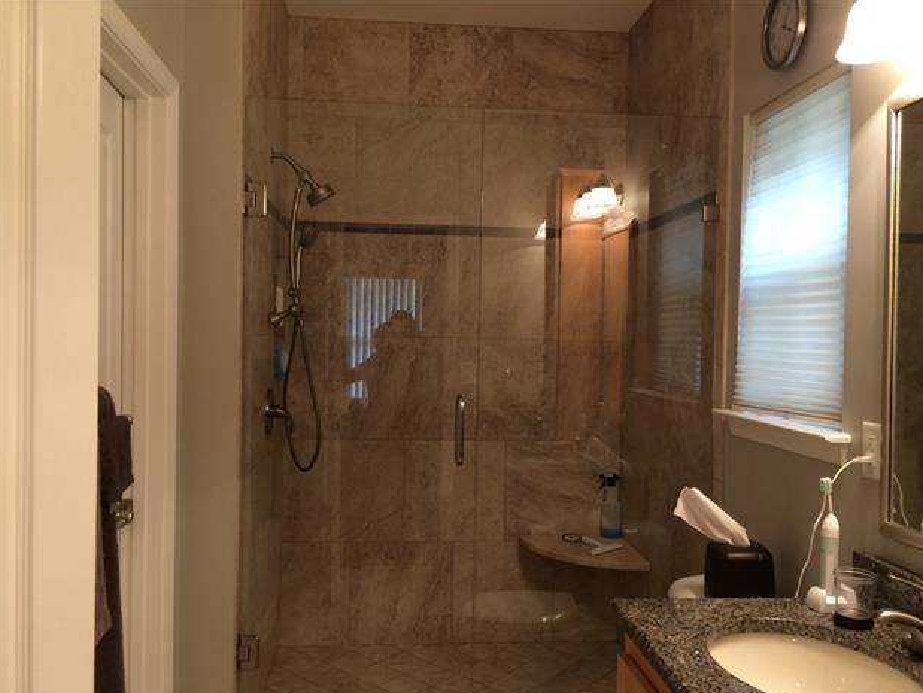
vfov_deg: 45.5
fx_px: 827
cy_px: 356
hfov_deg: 58.3
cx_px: 473
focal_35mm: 31
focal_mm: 4.12
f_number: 2.2
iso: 125
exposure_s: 1/30
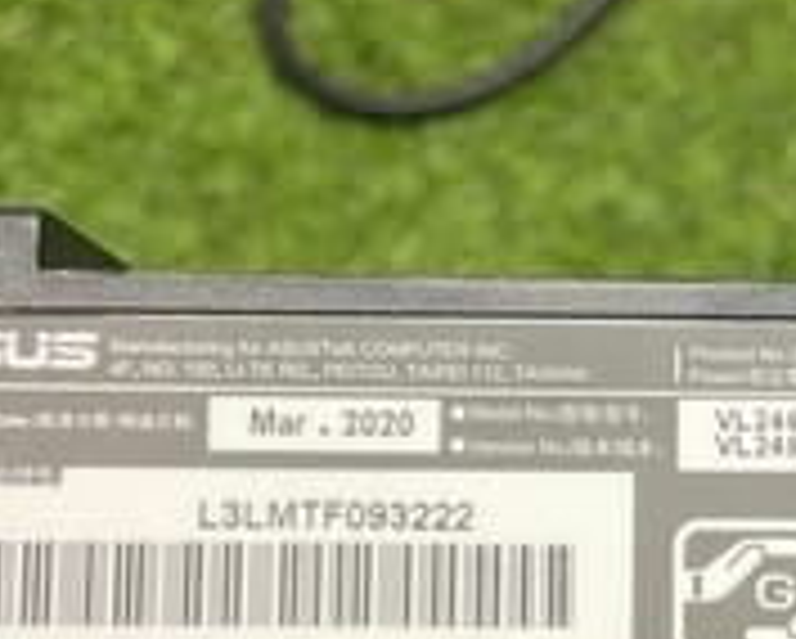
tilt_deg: -79.4
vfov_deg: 19.0
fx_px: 1887
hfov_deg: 23.2
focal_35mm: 80
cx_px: 724
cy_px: 524
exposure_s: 1/50
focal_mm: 3
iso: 64
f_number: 1.8
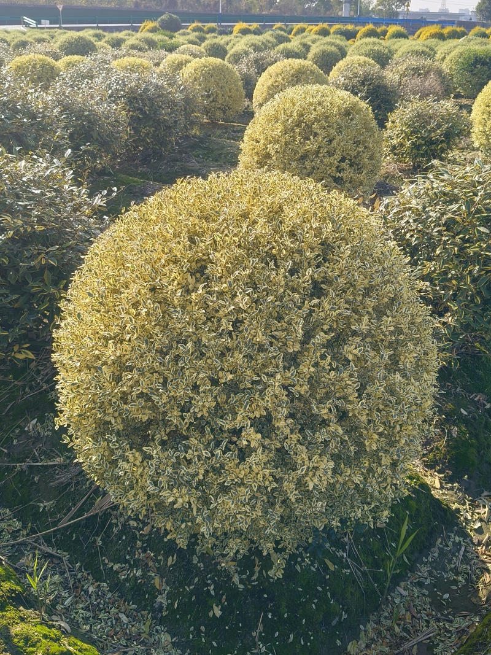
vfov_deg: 55.4
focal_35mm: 33
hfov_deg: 42.9
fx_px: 624
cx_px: 246
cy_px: 328
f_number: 1.8
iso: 80
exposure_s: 1/1878
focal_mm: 4.84
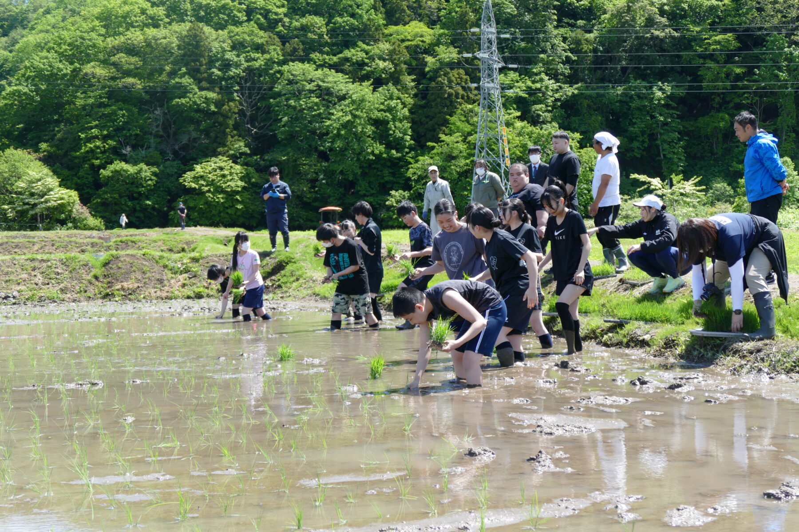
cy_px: 266
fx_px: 1332
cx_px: 400
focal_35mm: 60
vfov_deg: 22.6
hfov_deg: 33.4
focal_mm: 21.81
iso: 125
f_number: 3.5
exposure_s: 1/500
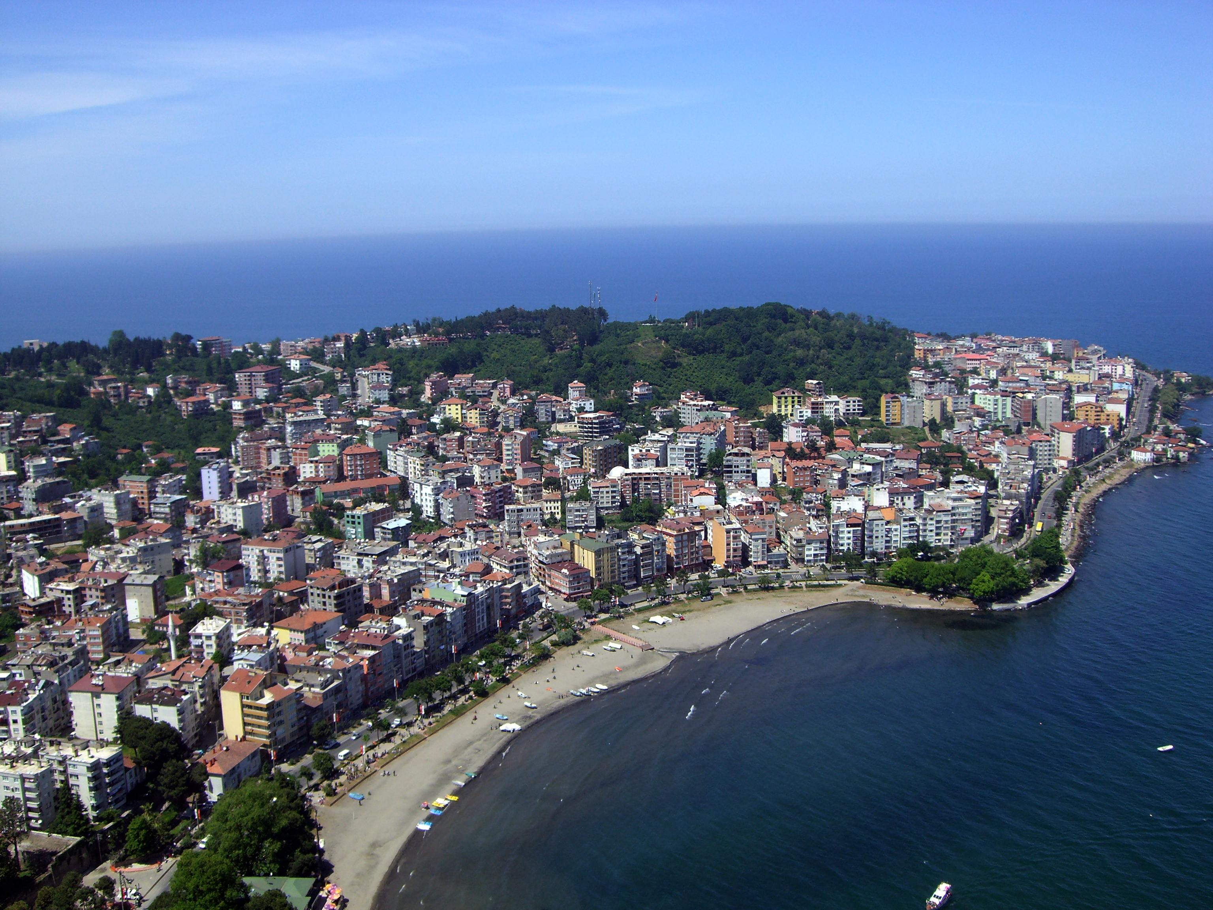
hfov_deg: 49.0
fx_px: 1332
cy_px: 455
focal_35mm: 38
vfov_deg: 37.7
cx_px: 606
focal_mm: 6.2
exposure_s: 1/500
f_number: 4.3
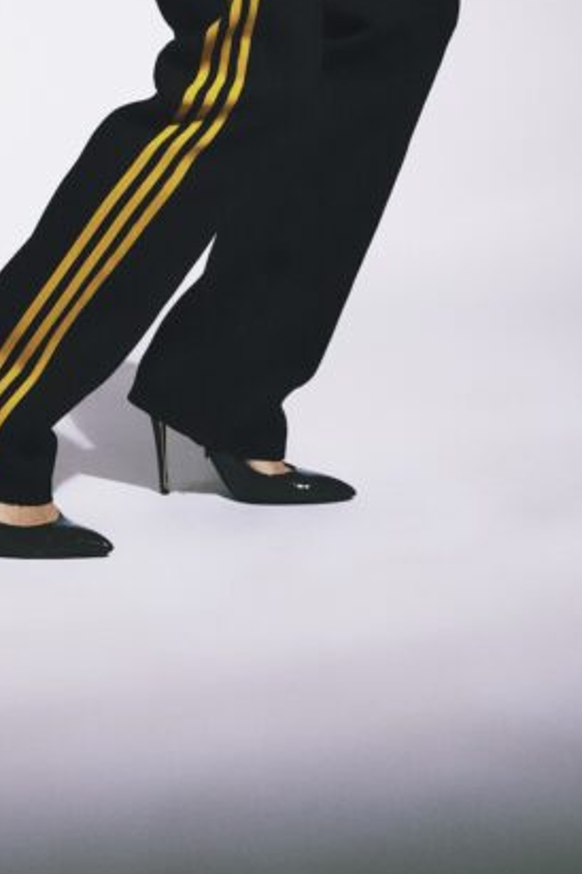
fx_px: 2837
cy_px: -202
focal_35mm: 117
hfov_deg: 11.6
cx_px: -44
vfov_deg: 16.7
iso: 160
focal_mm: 31.1
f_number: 5.6
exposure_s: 1/160
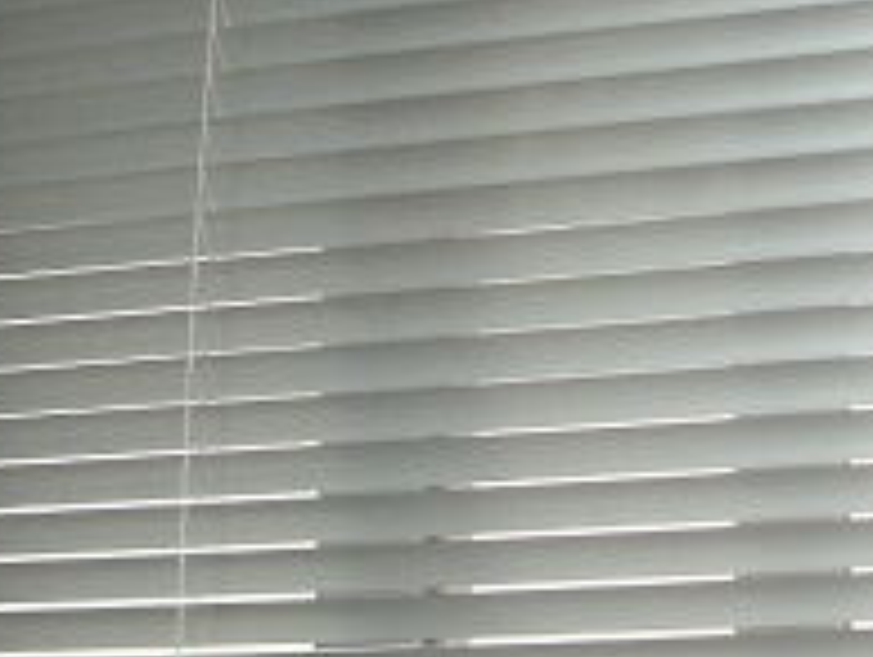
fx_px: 2727
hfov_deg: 18.2
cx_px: 418
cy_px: 104
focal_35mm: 108
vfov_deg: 13.6
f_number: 2.6
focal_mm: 5.8
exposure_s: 1/60
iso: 100
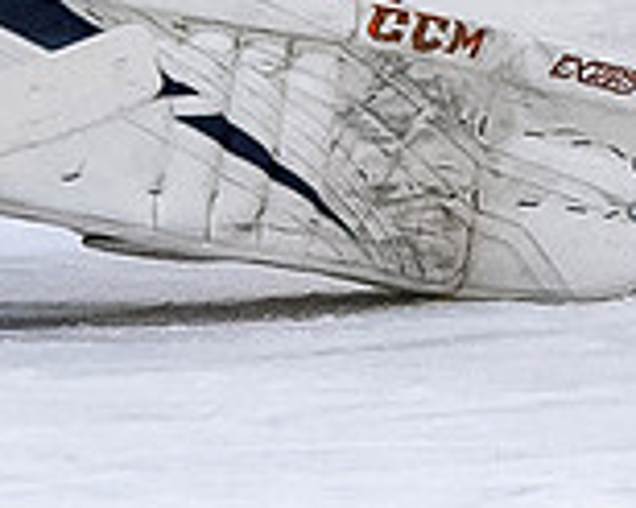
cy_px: -413
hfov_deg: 1.0
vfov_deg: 0.8
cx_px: 105
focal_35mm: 1936
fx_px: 36419
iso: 1800
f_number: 3.2
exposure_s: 1/800
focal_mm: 130
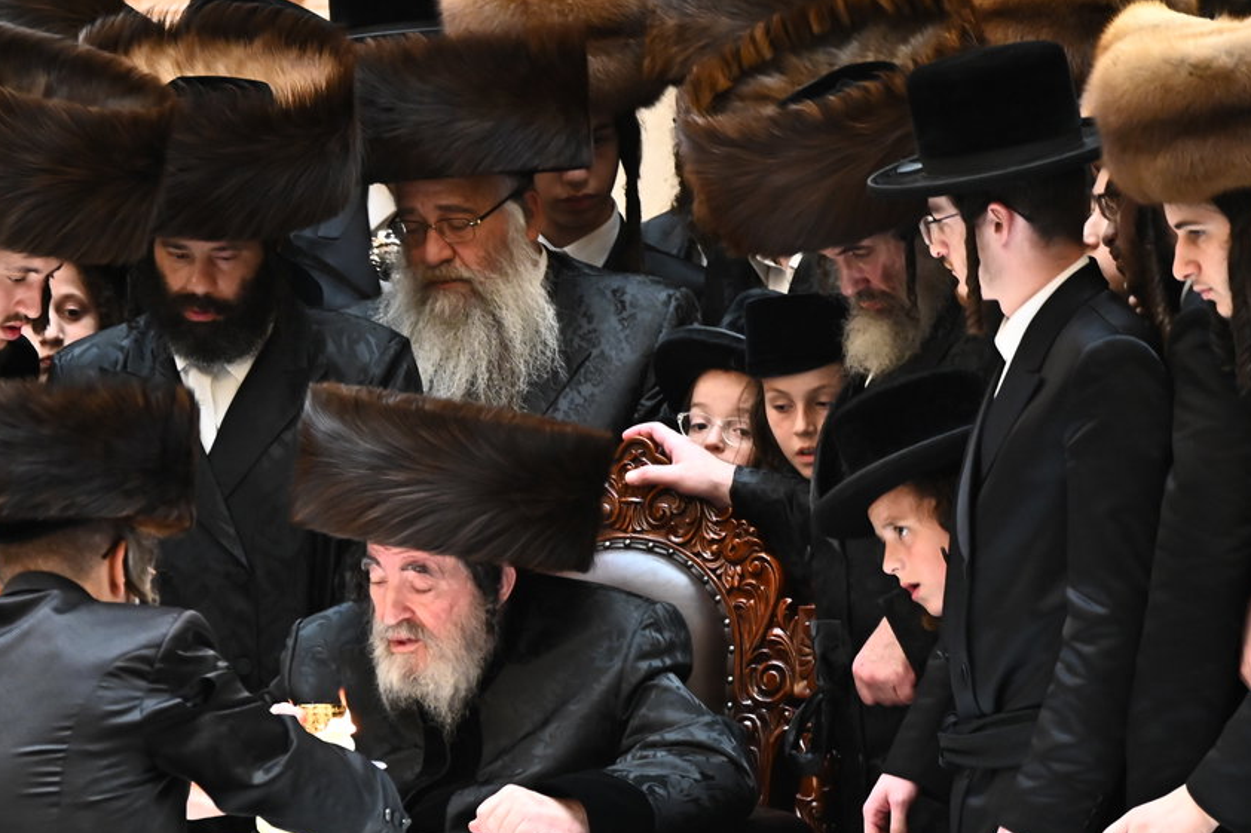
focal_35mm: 565
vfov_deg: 2.4
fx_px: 19629
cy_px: 559
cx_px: 336
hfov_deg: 3.6
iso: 4000
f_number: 6
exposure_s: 1/125
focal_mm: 340
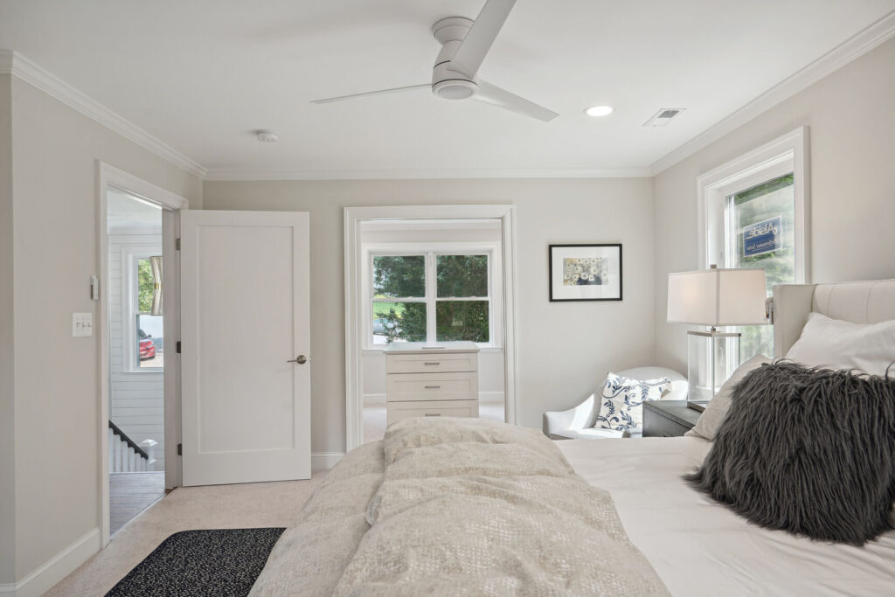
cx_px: 448
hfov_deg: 84.0
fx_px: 497
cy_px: 298
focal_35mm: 20
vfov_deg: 61.9
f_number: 8
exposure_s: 1/15
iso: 200
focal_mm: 20
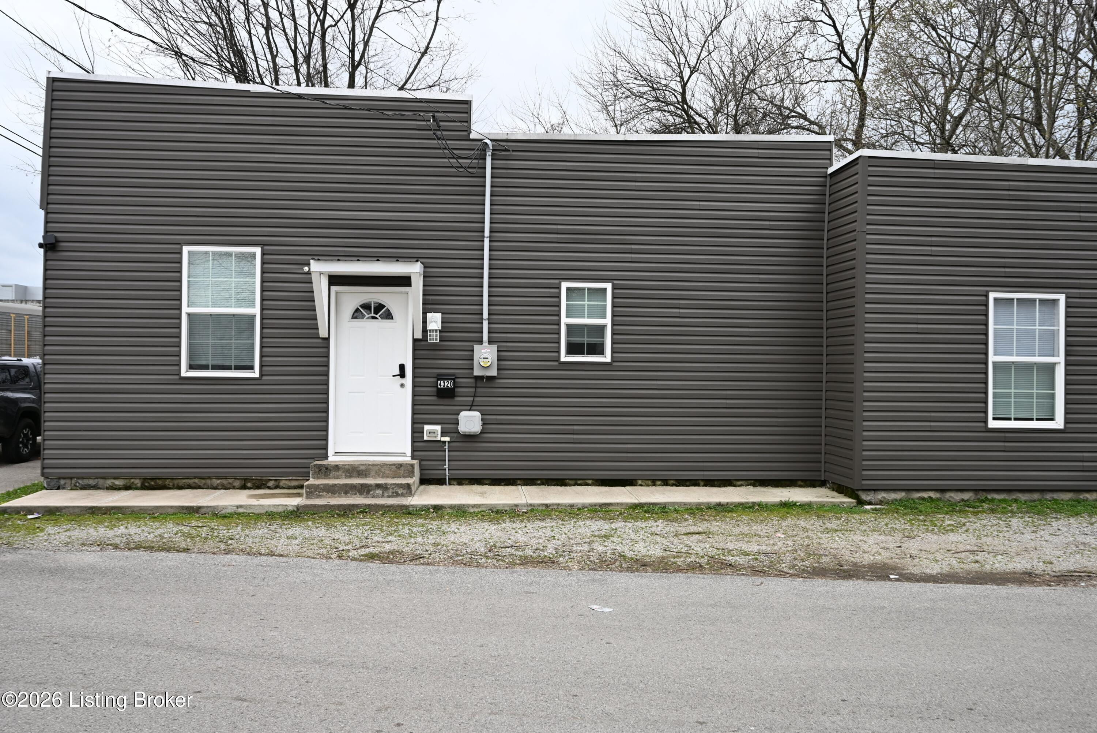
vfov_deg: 43.6
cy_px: 366
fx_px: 915
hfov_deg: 61.9
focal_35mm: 30
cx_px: 548
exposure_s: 1/640
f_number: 6.3
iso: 450
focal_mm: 30
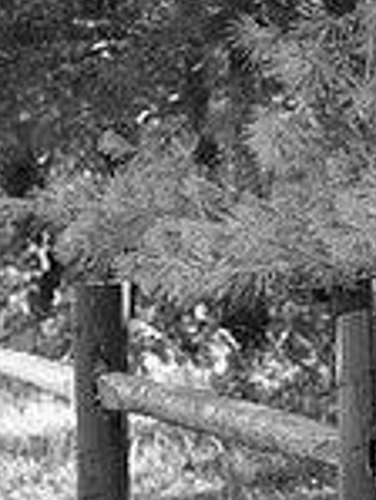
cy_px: 446
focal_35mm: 203
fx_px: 2936
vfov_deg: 9.7
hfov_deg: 7.3
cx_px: 473
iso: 400
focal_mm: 70
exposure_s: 1/200
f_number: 5
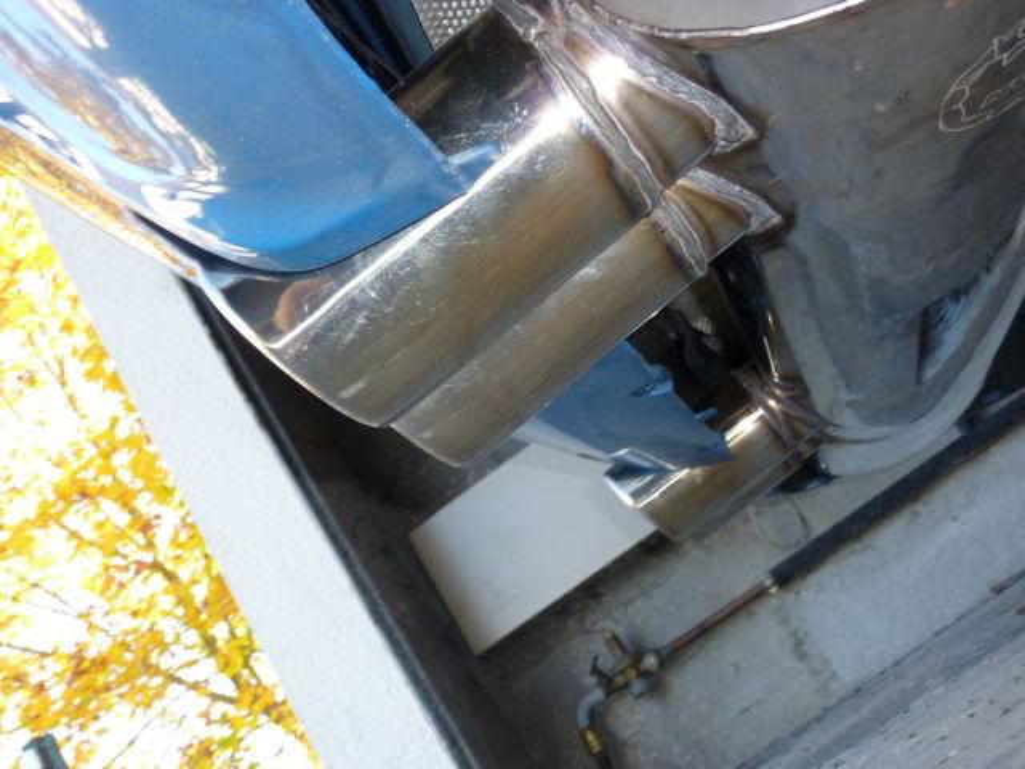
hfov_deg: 52.6
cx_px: 512
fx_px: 1036
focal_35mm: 35
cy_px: 384
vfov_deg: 40.7
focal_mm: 6.3
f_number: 3.8
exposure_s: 1/30
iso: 80
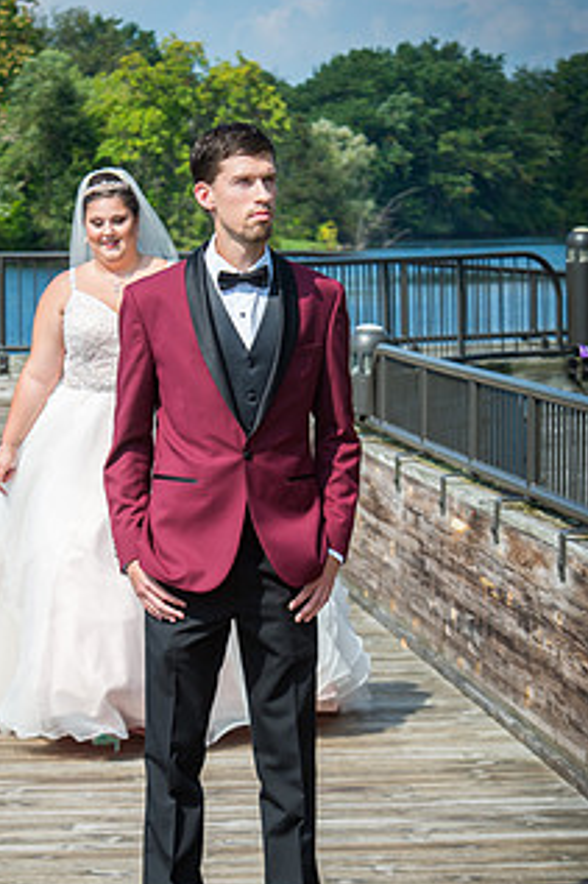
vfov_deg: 13.2
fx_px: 3826
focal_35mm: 156
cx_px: 205
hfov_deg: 8.8
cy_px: 521
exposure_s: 1/180
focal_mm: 110
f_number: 9.5
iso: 100
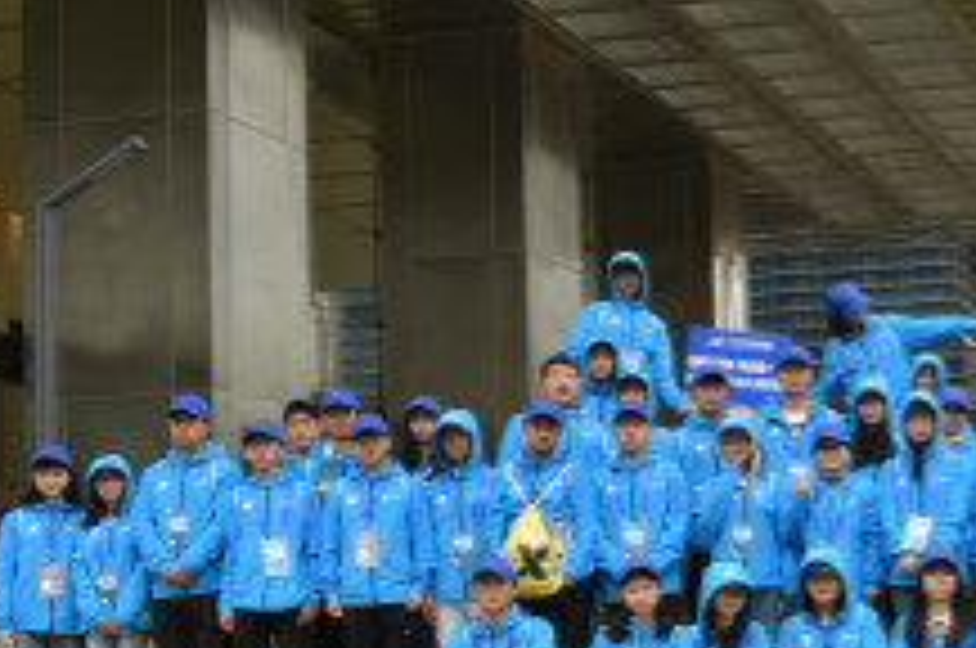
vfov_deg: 16.3
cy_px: 533
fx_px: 2247
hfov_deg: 22.0
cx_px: 1282
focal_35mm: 83
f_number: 7.1
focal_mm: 20
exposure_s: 1/60
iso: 100
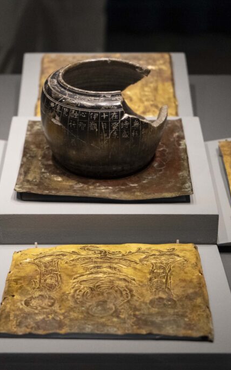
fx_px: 928
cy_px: 185
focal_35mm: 92
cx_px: 103
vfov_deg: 22.6
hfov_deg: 14.2
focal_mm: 60
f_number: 5.6
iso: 10000
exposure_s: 1/160
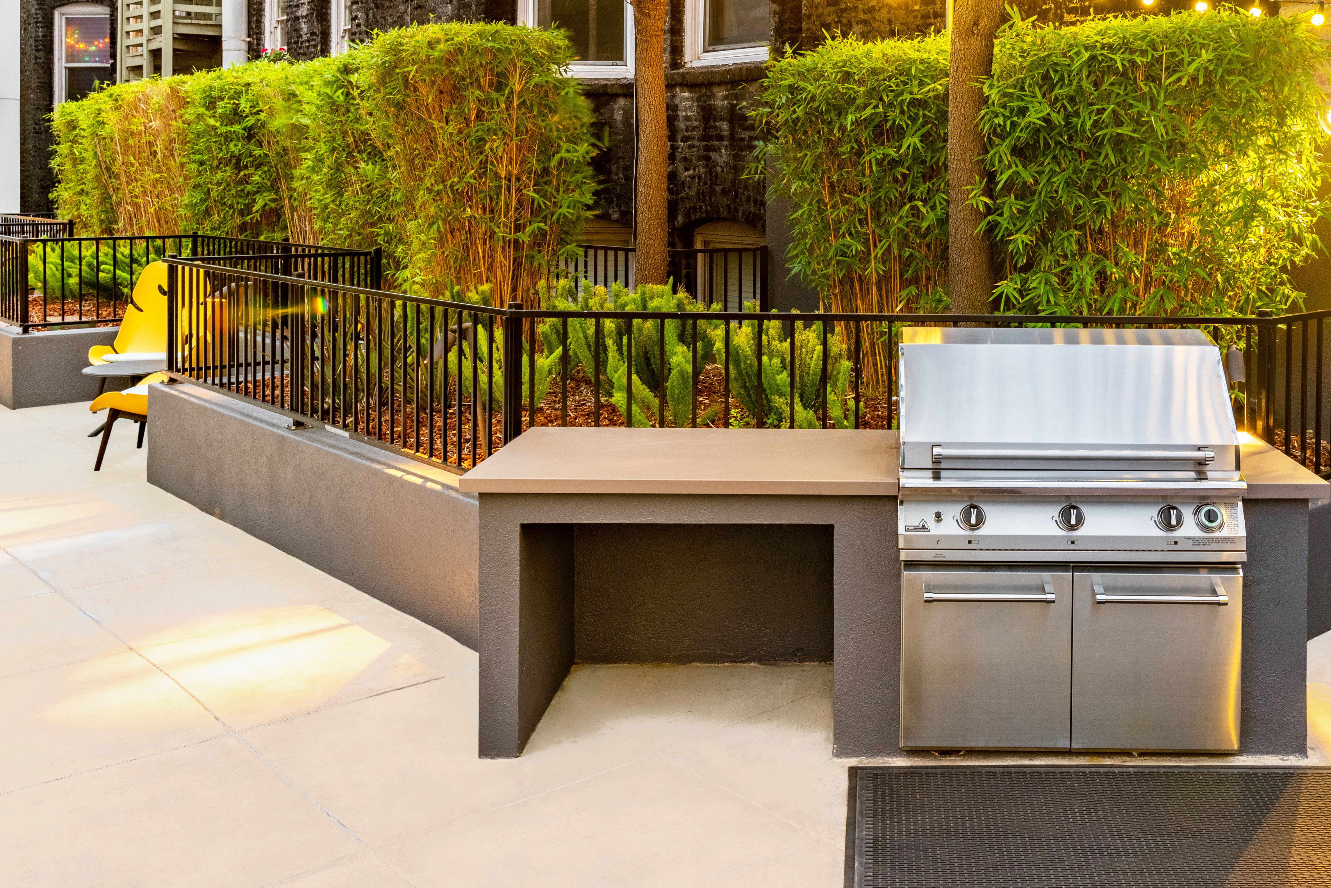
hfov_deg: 49.7
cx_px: 898
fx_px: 1405
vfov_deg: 34.1
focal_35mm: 38
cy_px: 190
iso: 320
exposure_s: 1/15
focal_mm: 22
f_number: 8
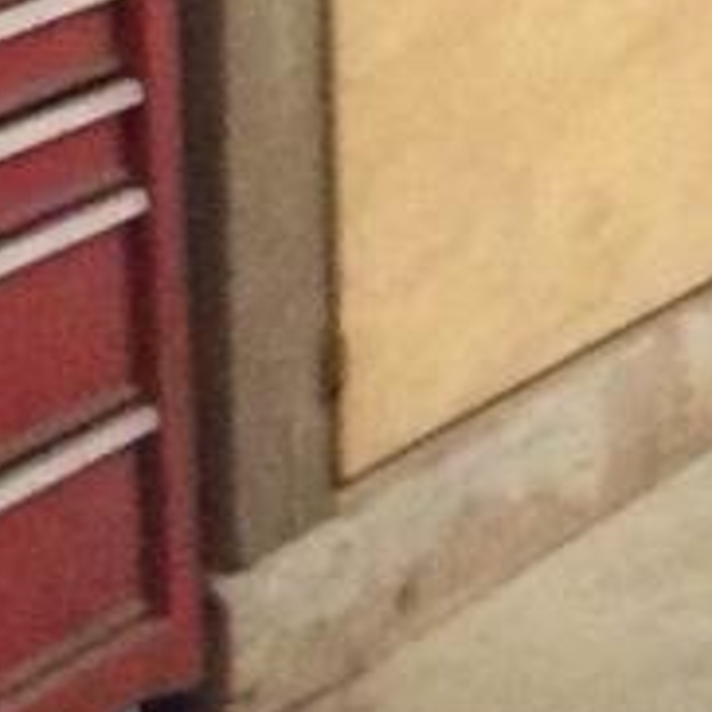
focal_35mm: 201
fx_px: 4677
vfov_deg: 8.4
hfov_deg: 7.9
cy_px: -595
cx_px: 1847
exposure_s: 1/15
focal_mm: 3.3
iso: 320
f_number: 2.4
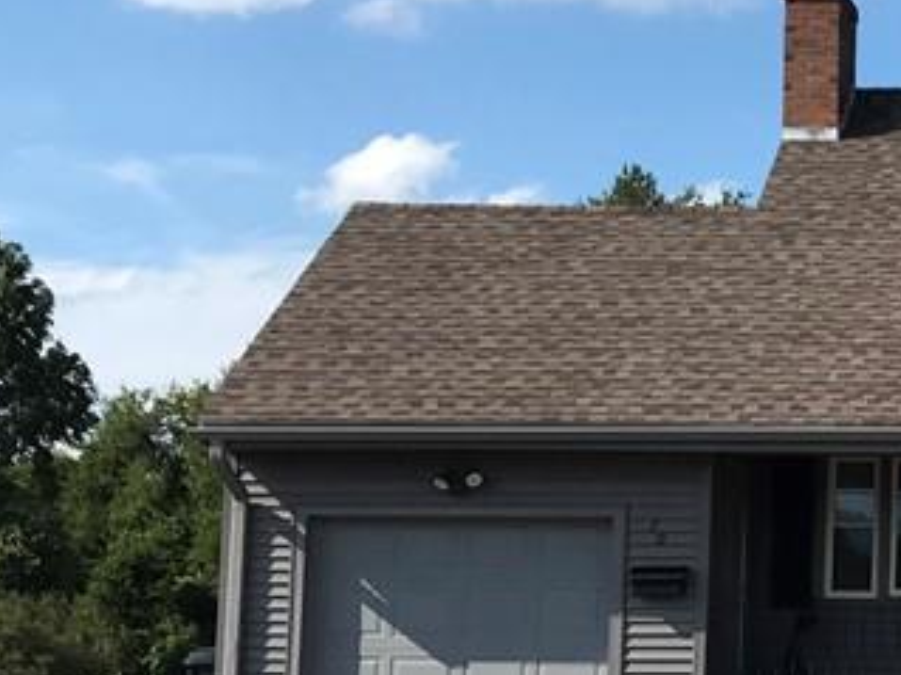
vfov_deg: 16.4
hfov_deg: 19.8
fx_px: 2342
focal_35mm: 90
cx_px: 1206
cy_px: 421
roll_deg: +0.6
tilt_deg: +4.5
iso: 20
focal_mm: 3.99
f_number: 1.8
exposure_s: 1/2179
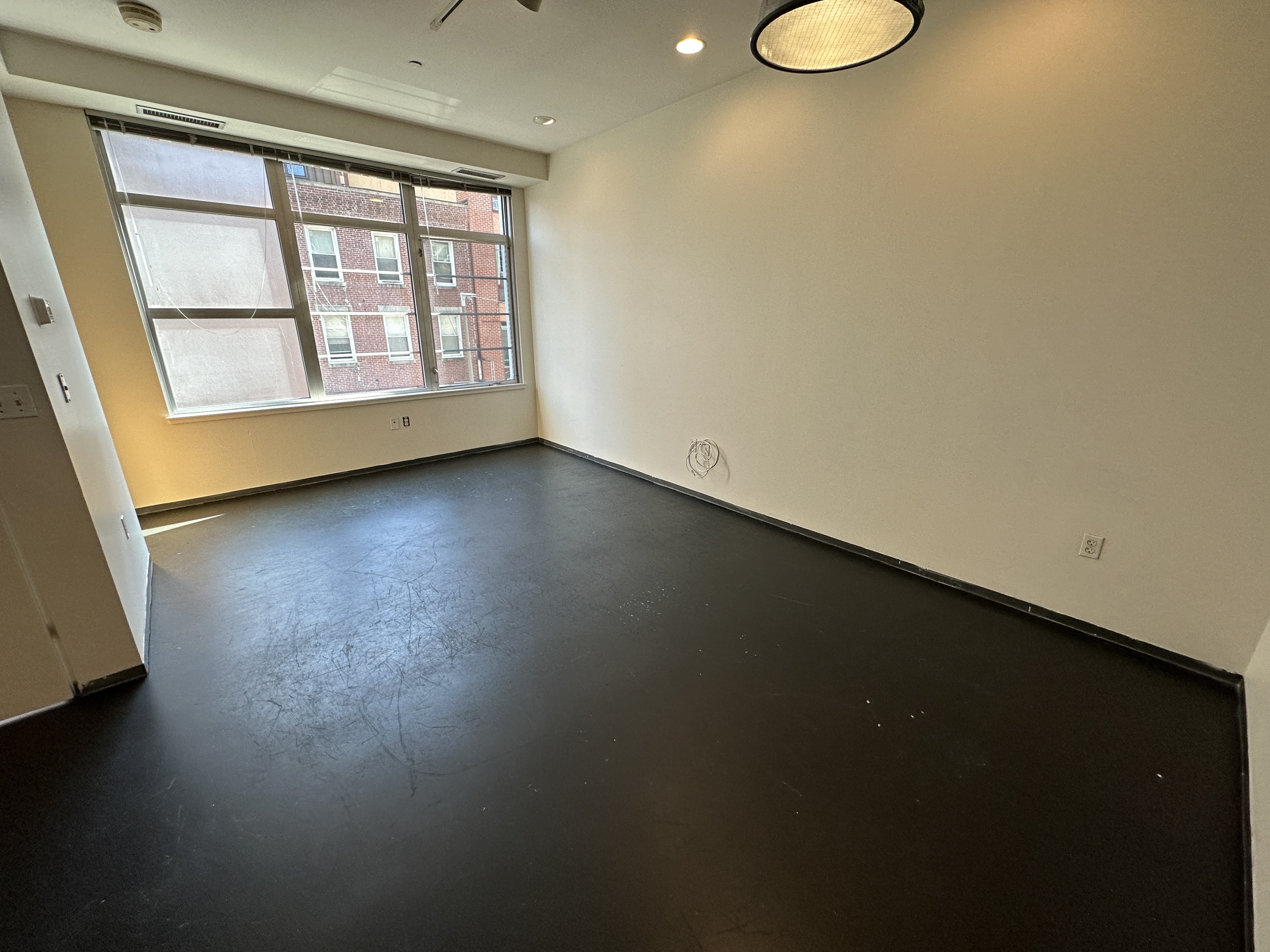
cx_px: 635
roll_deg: -1.2
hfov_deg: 102.1
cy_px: 476
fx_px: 514
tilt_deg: -17.9
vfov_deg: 85.7
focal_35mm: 14
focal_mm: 2.22
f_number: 2.2
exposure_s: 1/120
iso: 160
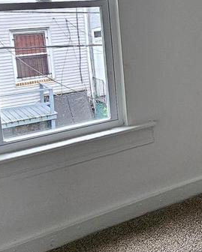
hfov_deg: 20.9
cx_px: 328
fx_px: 433
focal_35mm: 58
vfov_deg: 31.6
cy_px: 47
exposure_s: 1/60
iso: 40
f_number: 2.2
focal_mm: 1.74
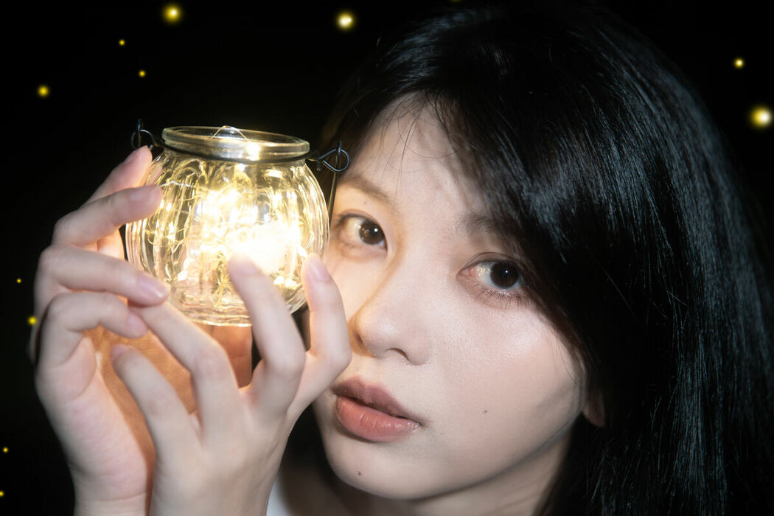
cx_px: 387
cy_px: 258
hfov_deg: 28.8
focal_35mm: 70
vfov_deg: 19.5
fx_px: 1505
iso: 640
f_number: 2.8
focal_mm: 70
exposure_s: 1/125
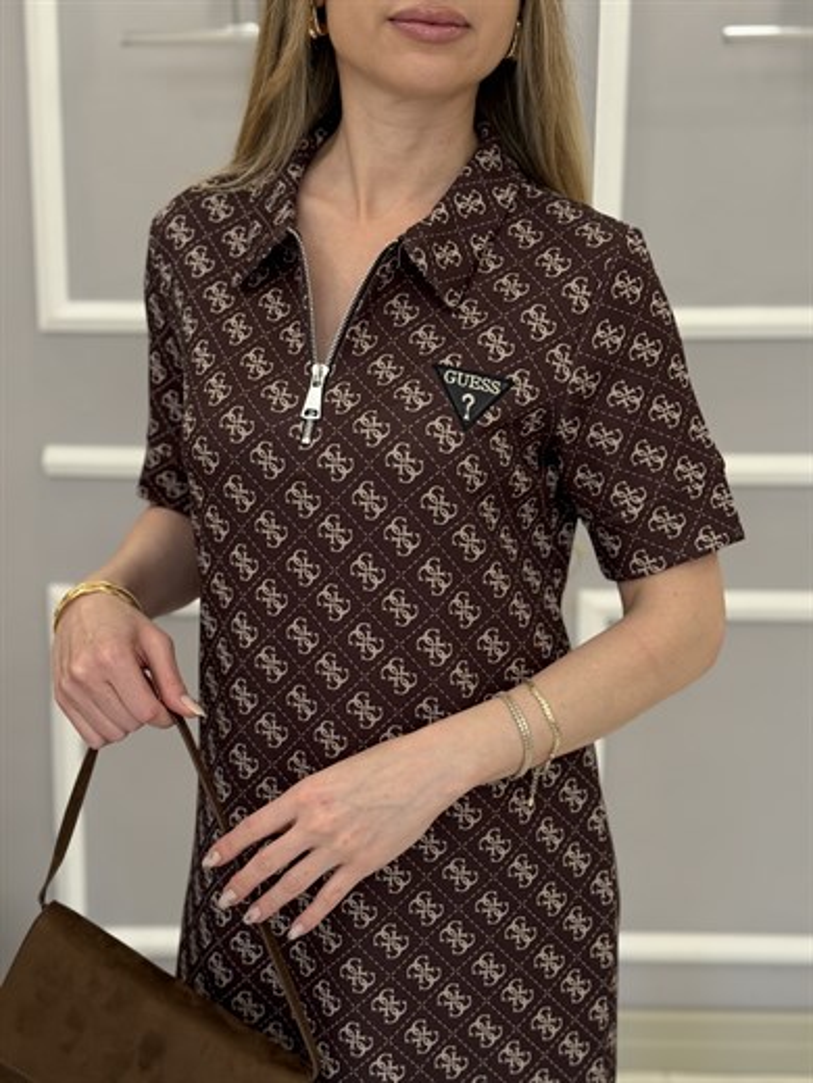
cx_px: 406
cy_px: 542
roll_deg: -1.0
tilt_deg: -9.3
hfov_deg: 30.3
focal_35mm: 48
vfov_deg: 39.7
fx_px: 1503
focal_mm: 6.76
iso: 200
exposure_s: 1/198
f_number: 1.78
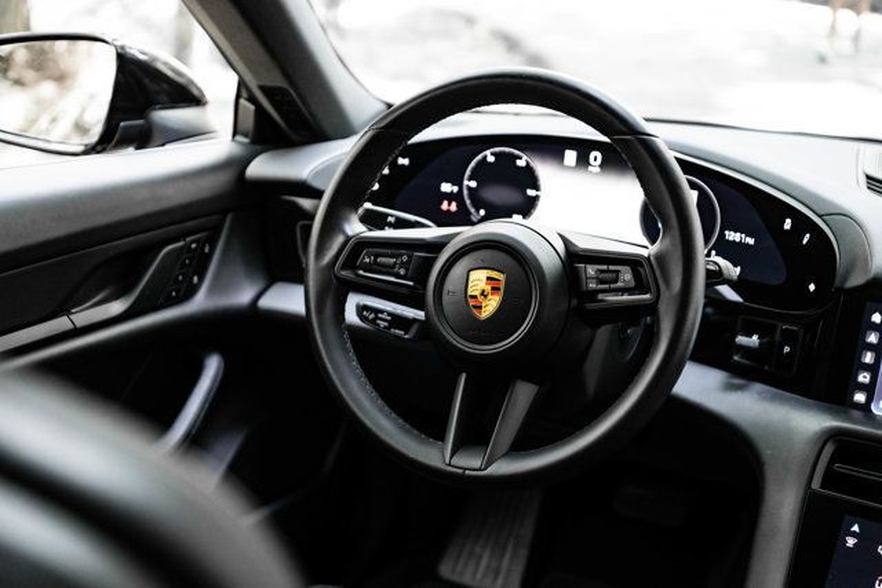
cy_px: 294
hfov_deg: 39.6
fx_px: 1225
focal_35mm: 50
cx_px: 441
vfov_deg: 27.0
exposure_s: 1/160
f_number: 3.5
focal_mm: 50
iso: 1000
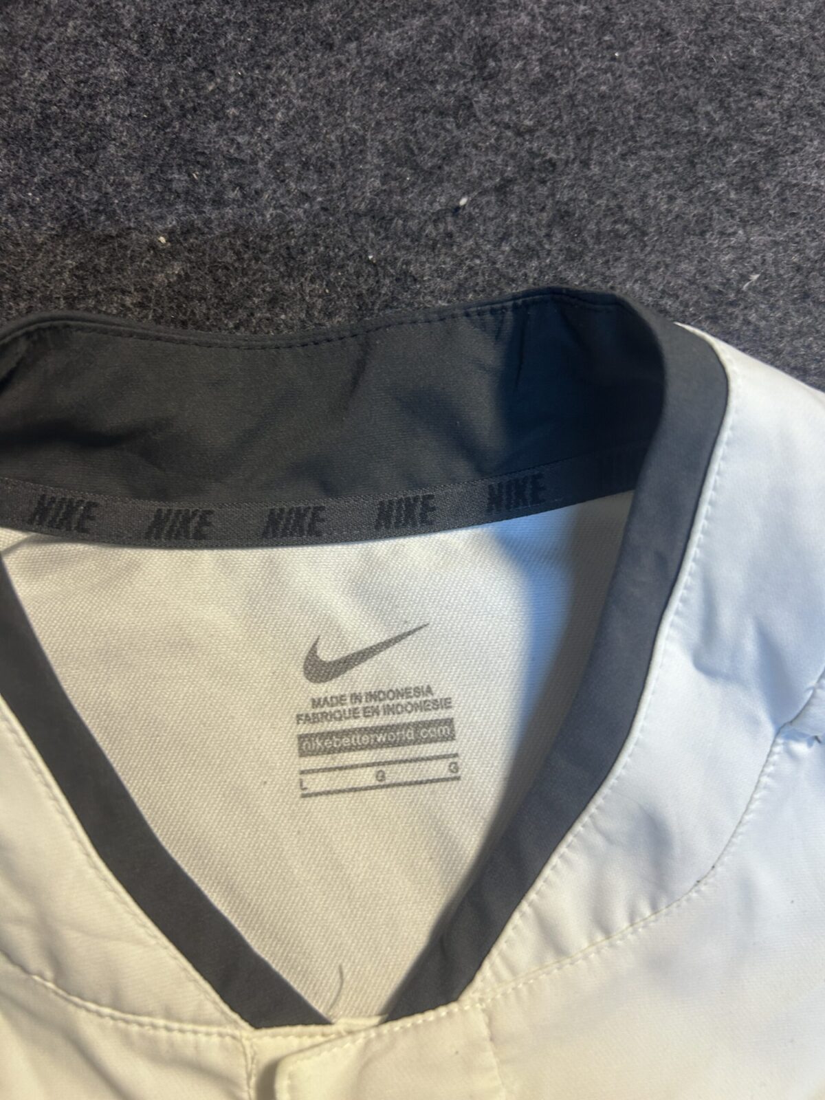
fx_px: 826
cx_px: 412
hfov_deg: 53.1
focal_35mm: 26
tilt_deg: -46.6
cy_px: 550
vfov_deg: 67.3
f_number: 1.5
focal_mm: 5.7
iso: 100
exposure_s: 1/50
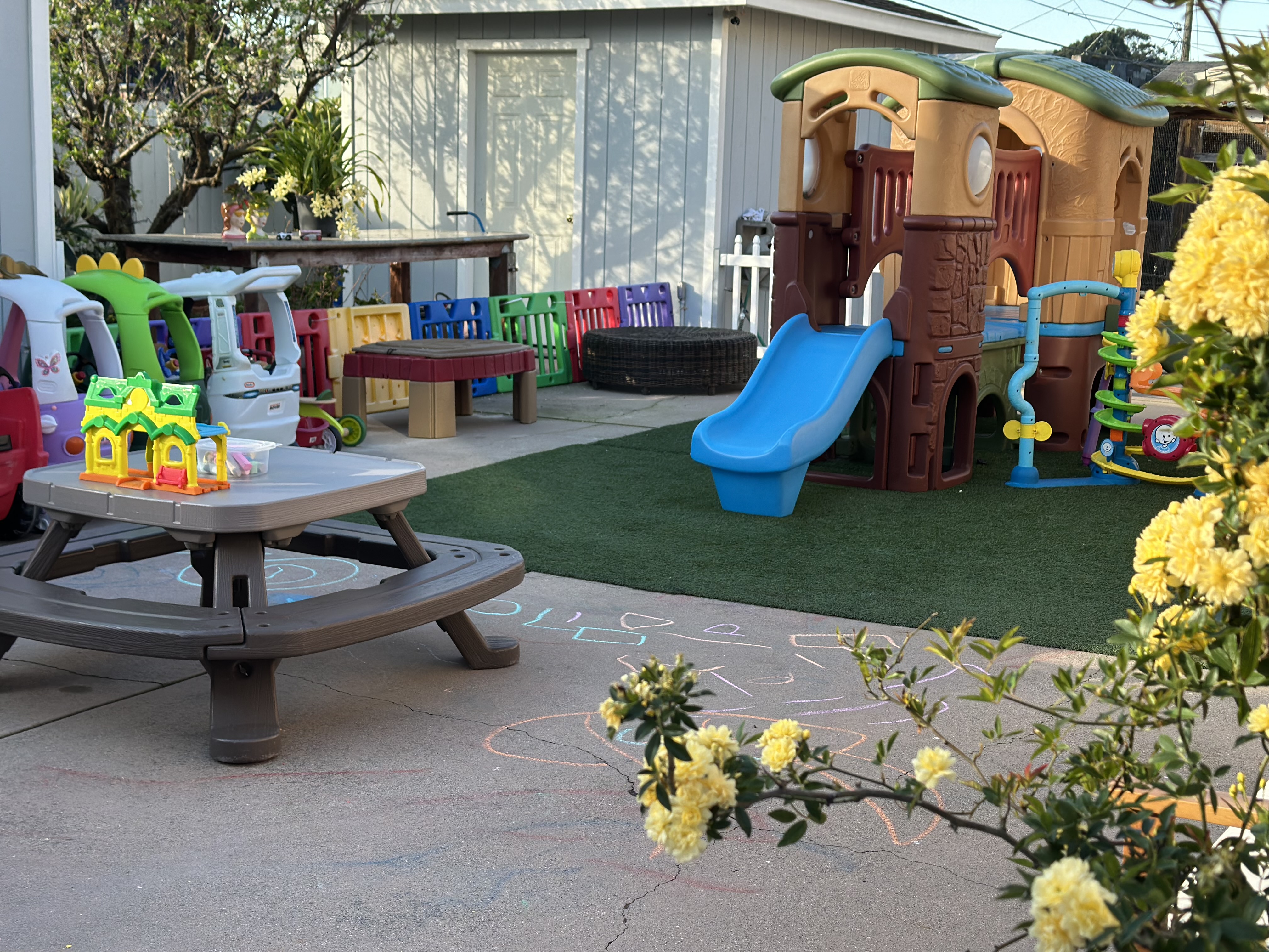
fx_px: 1760
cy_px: 476
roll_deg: -2.2
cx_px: 634
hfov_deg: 39.7
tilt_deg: -9.2
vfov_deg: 30.3
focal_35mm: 48
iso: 80
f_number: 1.78
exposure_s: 1/694
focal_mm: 6.86
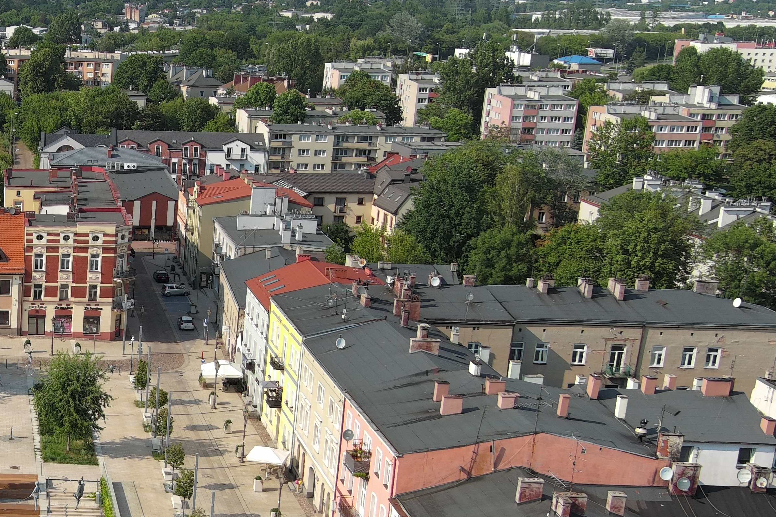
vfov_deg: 20.5
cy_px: 374
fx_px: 1423
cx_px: -92
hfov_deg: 27.7
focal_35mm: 66
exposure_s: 1/33.3
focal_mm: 10.57
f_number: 2.8
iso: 100
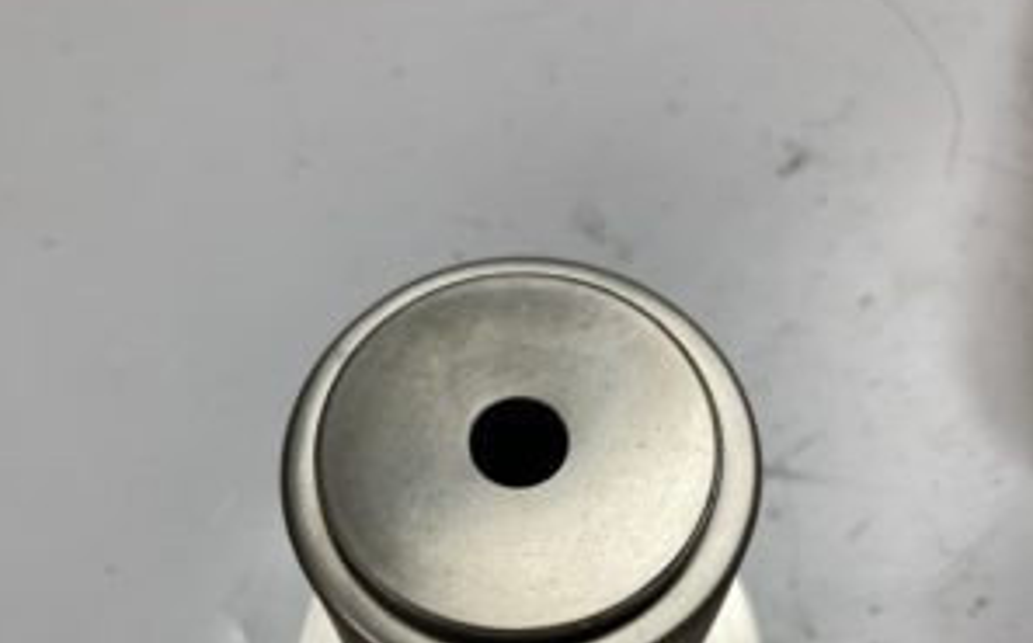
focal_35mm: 40
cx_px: 515
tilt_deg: -68.7
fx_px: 1125
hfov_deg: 49.3
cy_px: 535
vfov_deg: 30.9
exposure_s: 1/120
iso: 40
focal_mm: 3.99
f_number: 1.8
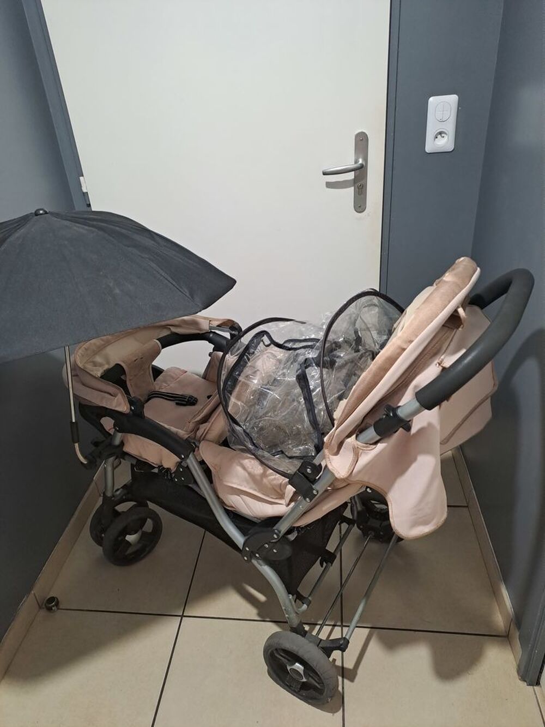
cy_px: 364
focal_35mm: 25
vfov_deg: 69.4
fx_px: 525
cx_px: 272
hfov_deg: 54.9
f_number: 1.8
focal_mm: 4.65
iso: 200
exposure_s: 1/50
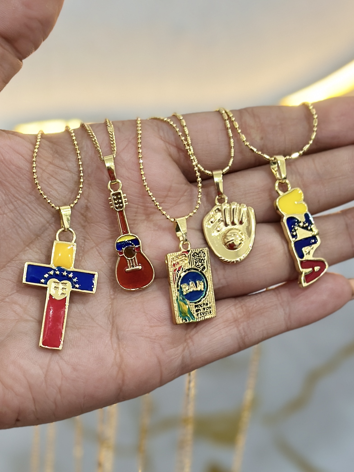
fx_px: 654
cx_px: 177
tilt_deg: -30.5
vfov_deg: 39.7
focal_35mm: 48
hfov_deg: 30.3
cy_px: 236
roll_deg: -4.1
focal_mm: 6.86
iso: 125
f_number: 1.78
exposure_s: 1/60
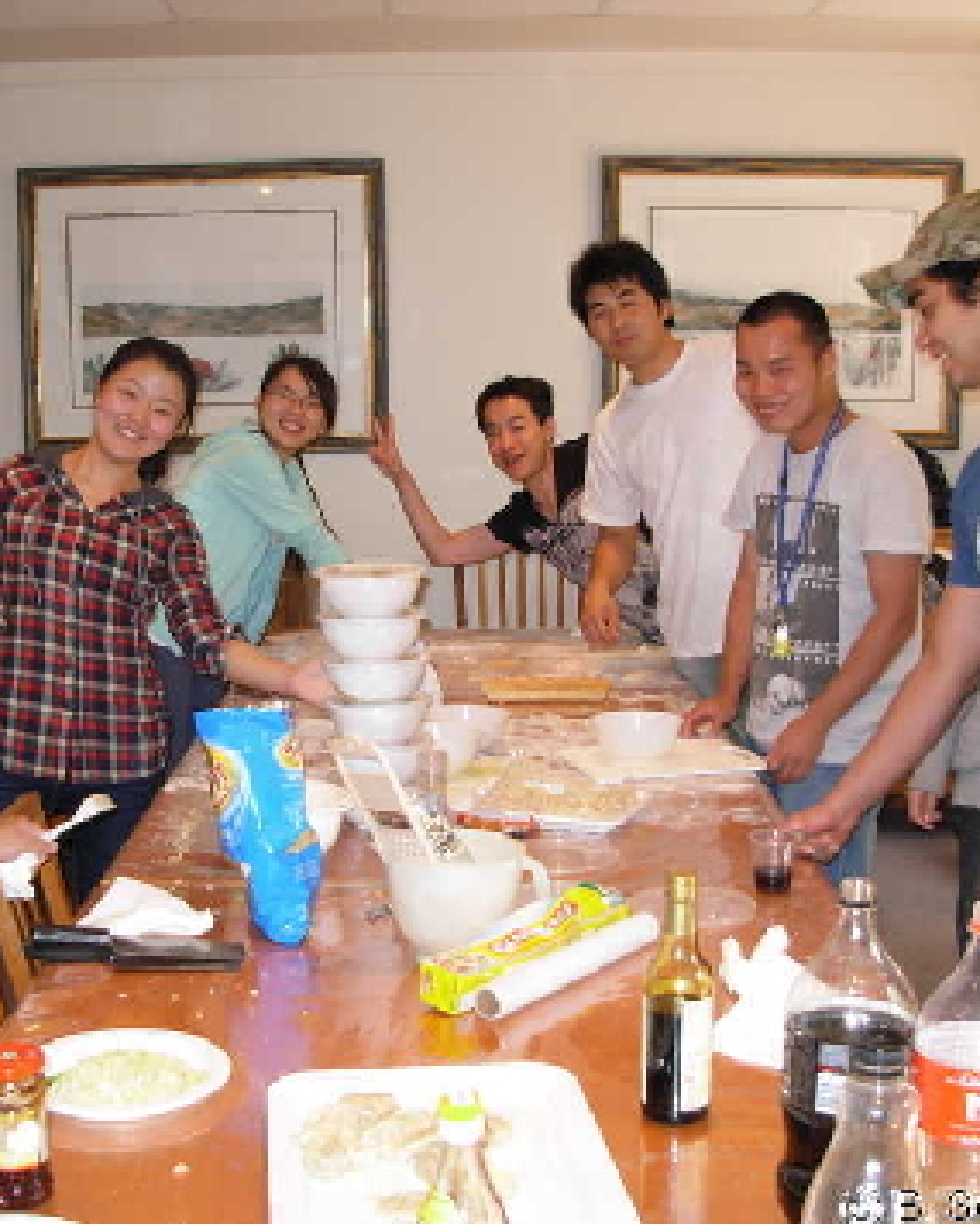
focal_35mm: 50
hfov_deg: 30.1
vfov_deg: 37.3
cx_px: 368
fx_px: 1812
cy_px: 612
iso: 200
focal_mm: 6.3
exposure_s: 1/57
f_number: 2.9
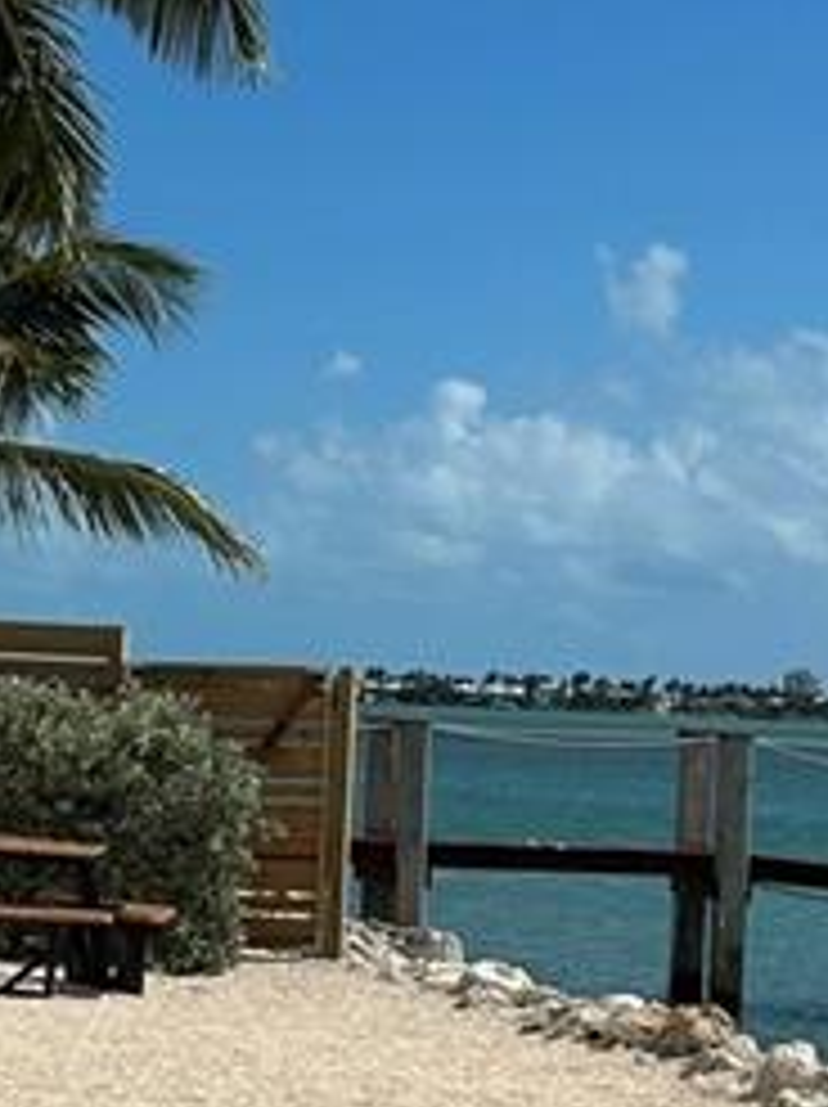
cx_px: 135
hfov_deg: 11.6
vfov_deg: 15.4
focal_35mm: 127
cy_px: 891
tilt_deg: -1.0
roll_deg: -2.3
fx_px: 4057
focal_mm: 5.7
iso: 50
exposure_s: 1/11364
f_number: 1.5
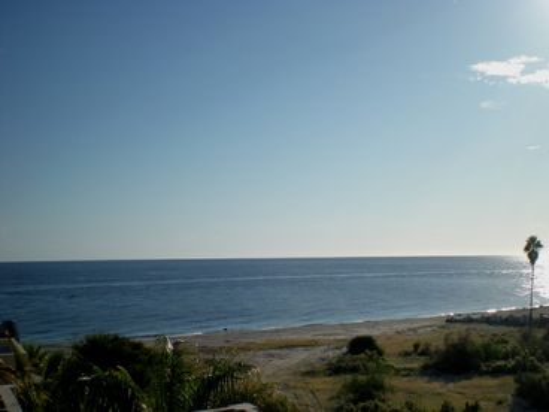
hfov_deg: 49.0
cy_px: 206
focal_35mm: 38
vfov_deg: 37.7
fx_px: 603
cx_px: 274
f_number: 4.6
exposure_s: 1/986
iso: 64
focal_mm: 6.3
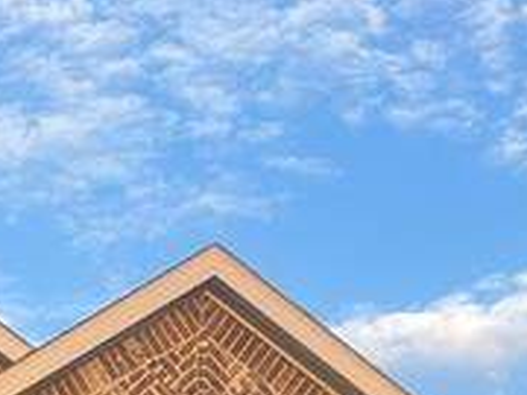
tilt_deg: +4.5
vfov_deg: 8.7
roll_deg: -1.4
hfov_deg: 12.2
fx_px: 2253
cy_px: 1074
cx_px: -442
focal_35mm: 148
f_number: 1.5
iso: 50
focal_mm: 5.7
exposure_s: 1/561
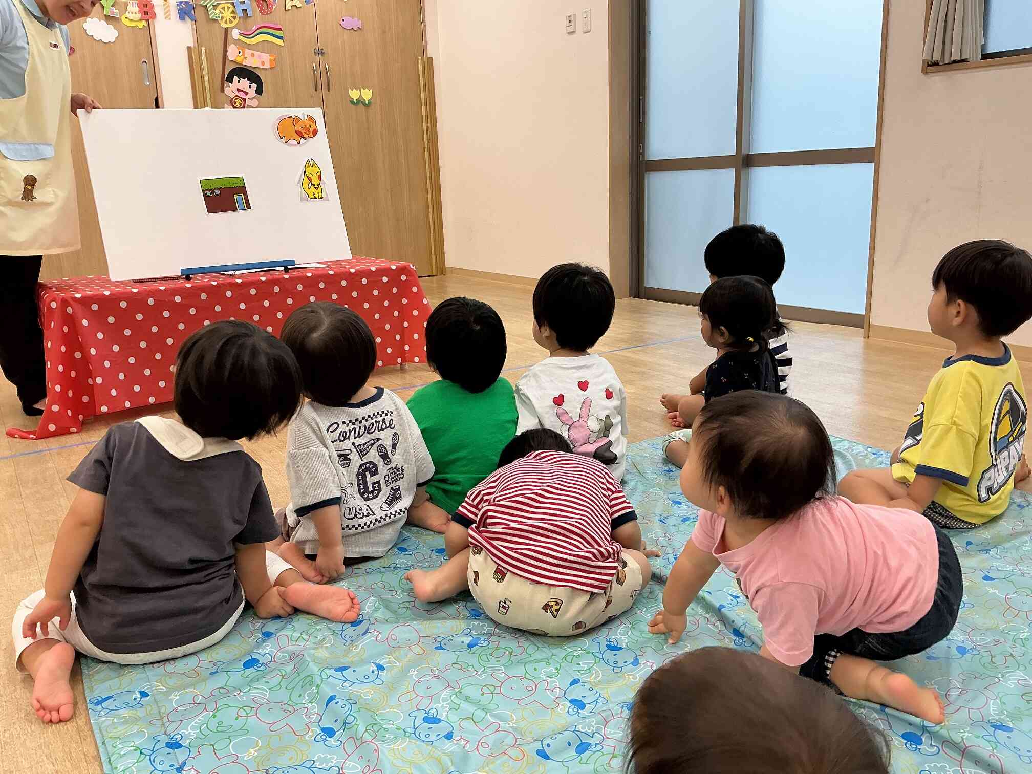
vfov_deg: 48.2
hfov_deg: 61.7
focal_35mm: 29
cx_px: 516
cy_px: 387
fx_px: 865
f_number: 1.8
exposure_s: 1/120
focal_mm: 3
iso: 50
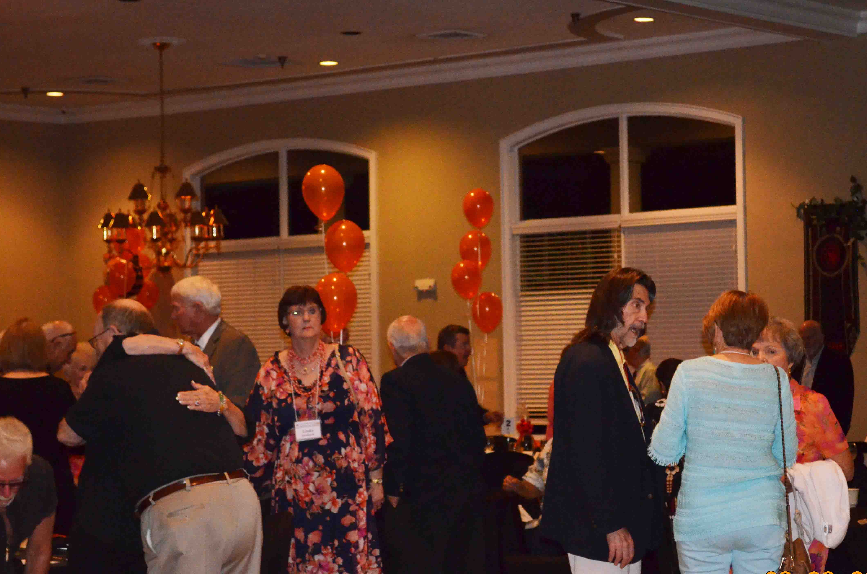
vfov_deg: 14.2
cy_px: 300
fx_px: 2297
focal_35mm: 96
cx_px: 500
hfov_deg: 21.4
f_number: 5.6
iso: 3200
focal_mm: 55
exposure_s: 1/60
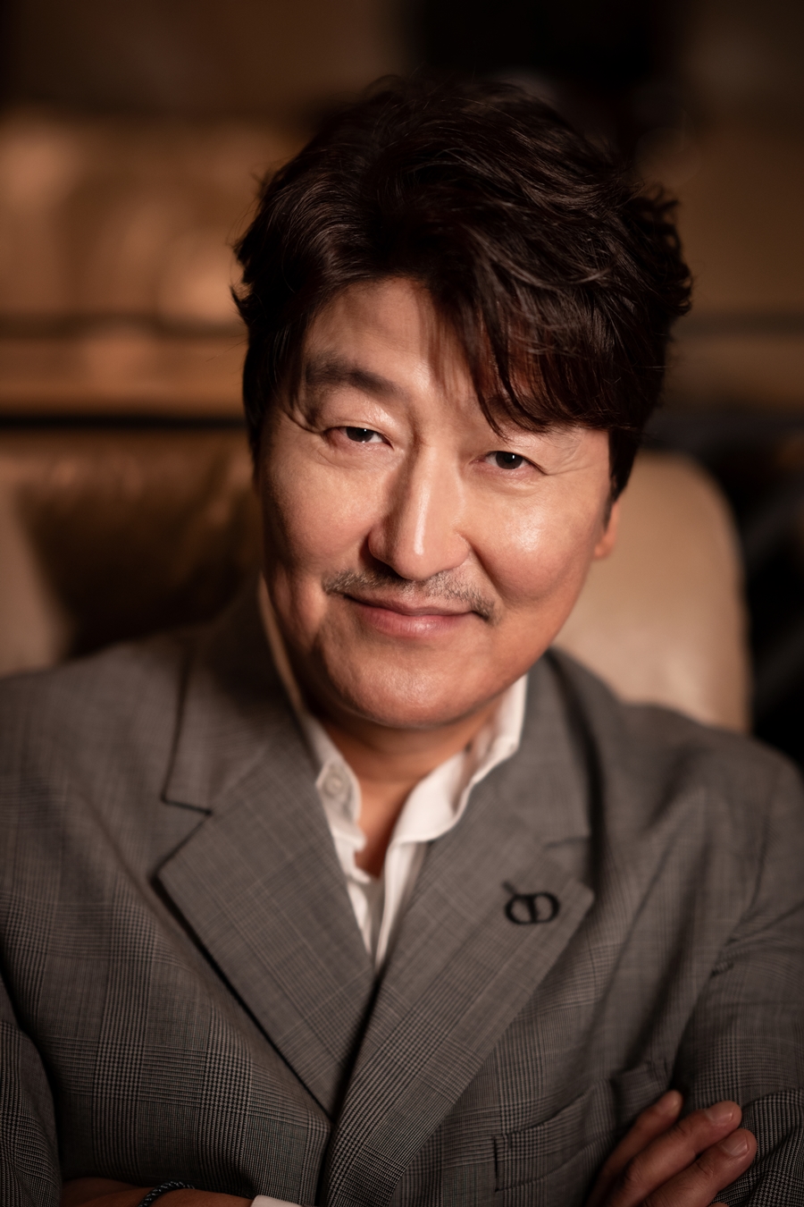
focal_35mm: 85
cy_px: 604
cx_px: 402
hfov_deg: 16.1
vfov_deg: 23.9
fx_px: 2847
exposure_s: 1/160
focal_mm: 85
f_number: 1.4
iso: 800
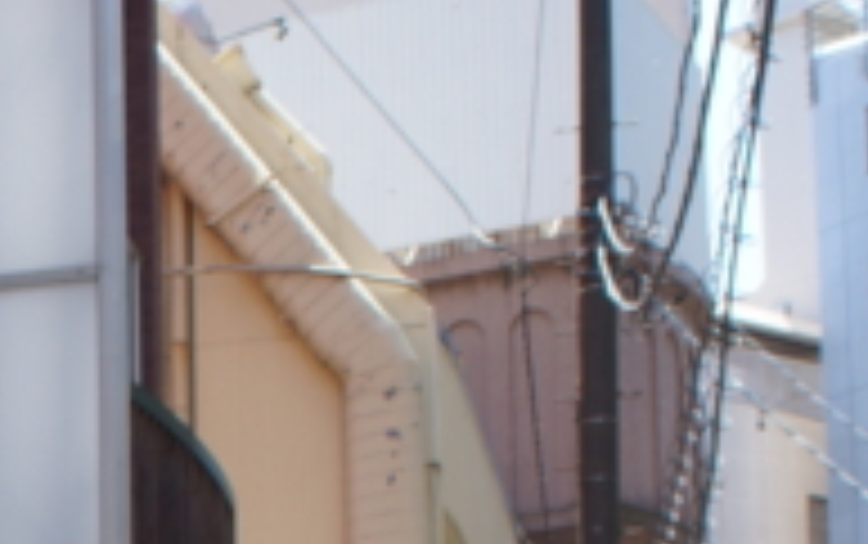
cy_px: 1104
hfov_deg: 12.2
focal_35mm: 152
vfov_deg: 8.2
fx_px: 3599
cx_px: -855
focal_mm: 24
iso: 100
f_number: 8
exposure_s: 1/60
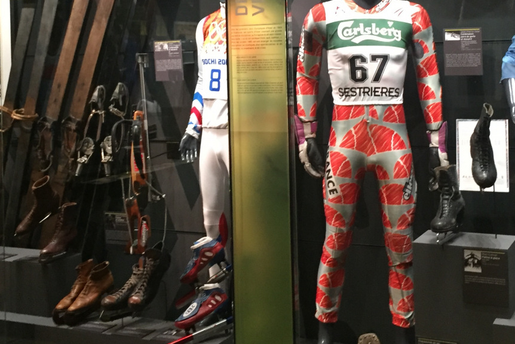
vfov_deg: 23.8
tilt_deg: +0.9
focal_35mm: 56
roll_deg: +1.4
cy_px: 66
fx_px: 801
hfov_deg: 35.6
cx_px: 268
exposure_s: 1/33
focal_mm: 4.15
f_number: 2.2
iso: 320
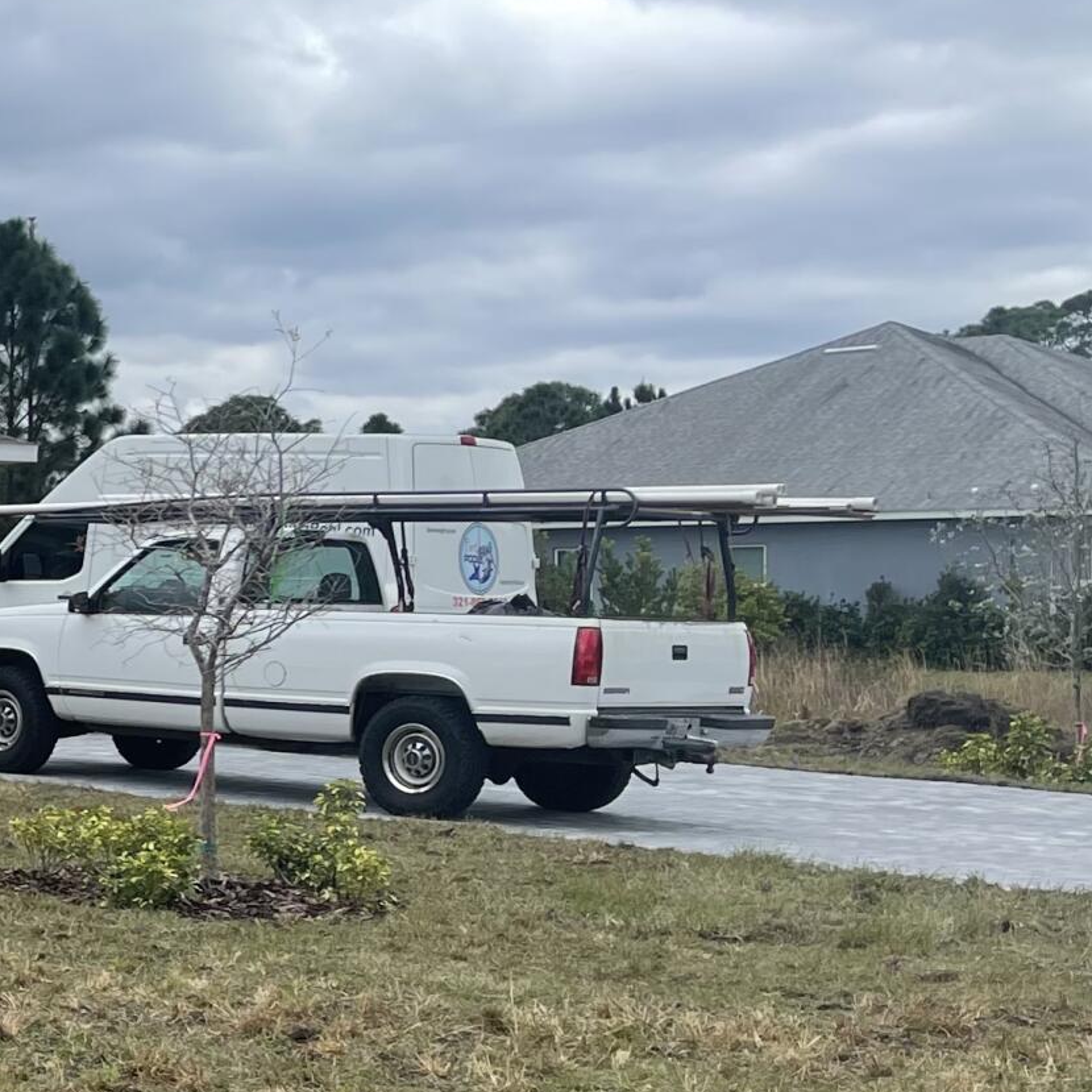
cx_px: -682
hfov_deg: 18.4
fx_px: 2855
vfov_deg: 21.6
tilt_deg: -1.3
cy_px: 622
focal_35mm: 80
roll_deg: -0.3
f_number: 1.6
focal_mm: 5.1
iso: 32
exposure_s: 1/1403
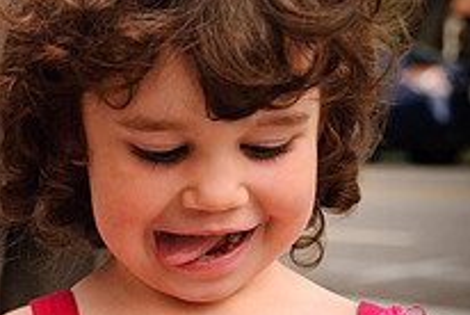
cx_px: -160
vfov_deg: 7.8
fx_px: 2314
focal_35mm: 177
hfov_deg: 11.3
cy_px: 258
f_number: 4.5
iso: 500
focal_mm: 42
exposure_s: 1/1250
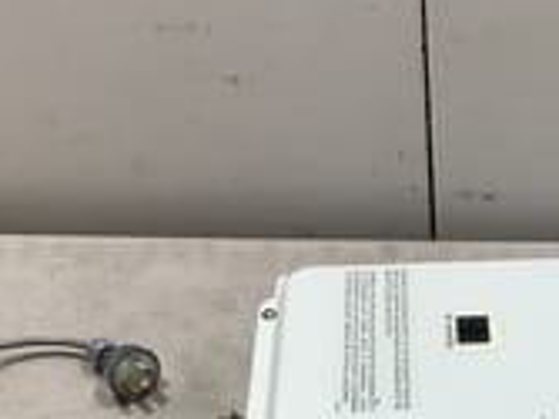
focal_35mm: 93
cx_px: 512
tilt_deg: -42.3
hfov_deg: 20.6
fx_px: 1501
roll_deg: +4.2
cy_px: 484
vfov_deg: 15.4
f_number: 2.4
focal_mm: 3.3
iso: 50
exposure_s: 1/100
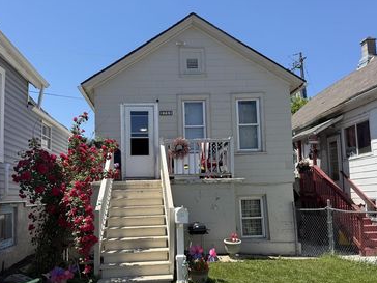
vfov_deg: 42.9
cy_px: 158
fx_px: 359
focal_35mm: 33
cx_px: 178
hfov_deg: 55.3
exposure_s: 1/3759
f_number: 1.78
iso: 80
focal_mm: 6.76
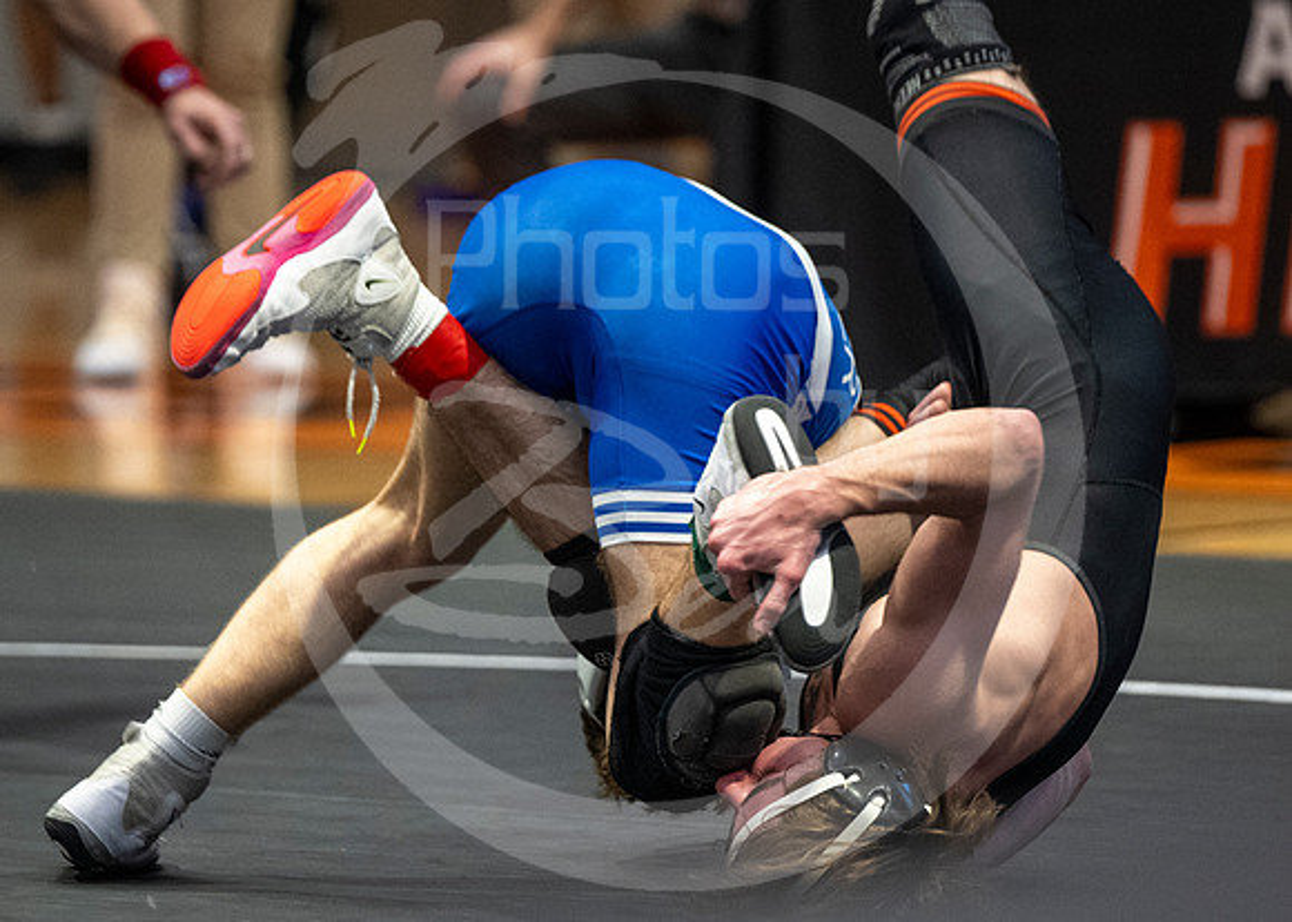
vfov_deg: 3.5
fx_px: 15038
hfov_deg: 4.9
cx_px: 609
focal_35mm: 410
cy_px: 730
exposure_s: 1/1000
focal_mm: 200
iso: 3200
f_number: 2.8
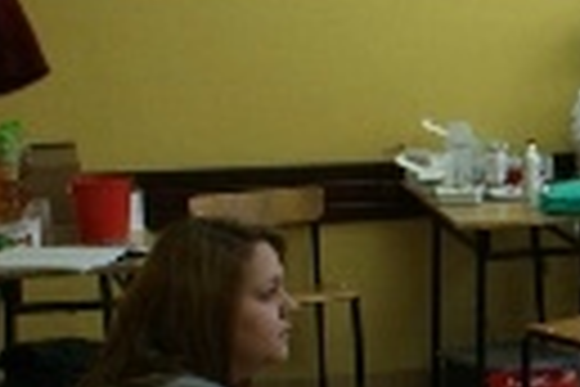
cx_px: 976
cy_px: 326
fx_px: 2159
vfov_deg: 10.2
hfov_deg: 13.9
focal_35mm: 134
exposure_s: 1/40
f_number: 4.5
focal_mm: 18
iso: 100
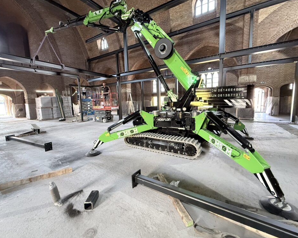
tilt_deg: -6.2
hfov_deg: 96.8
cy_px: 116
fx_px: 132
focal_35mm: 15
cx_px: 151
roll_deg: +1.4
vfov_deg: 84.0
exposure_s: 1/50
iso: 500
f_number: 2.2
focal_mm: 2.22
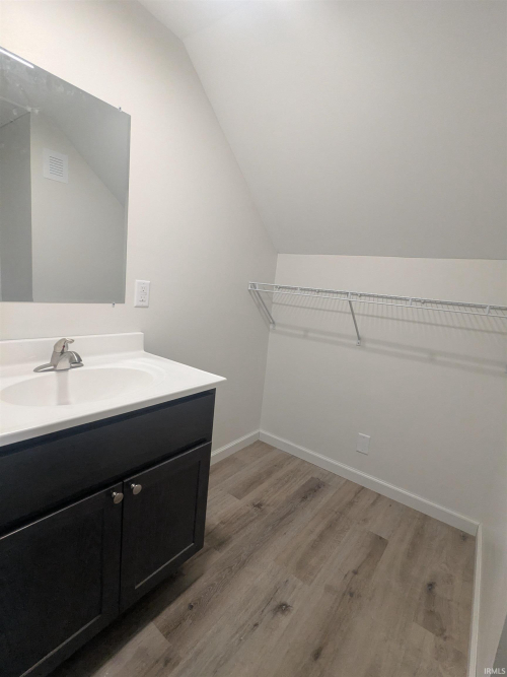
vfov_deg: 94.5
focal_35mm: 16
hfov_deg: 78.1
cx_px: 254
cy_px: 338
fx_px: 313
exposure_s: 1/60
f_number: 2.2
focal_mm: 2.35
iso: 302
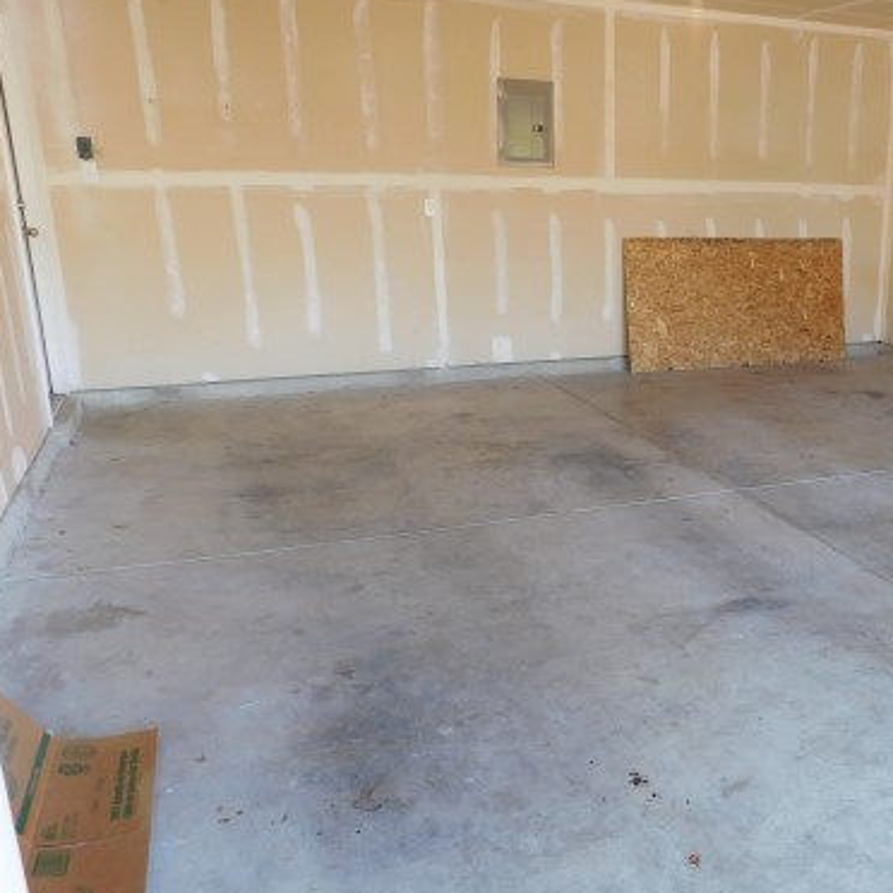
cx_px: 720
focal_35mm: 35
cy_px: 487
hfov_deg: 44.8
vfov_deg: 47.2
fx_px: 1022
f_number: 3
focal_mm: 4
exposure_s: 1/40
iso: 125
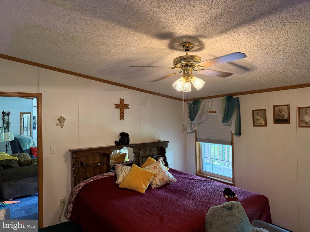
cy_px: 116
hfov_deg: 71.6
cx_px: 155
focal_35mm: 24
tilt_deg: +0.9
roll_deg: +1.2
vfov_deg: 56.8
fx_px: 215
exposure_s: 1/60
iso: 640
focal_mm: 6.76
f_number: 1.78
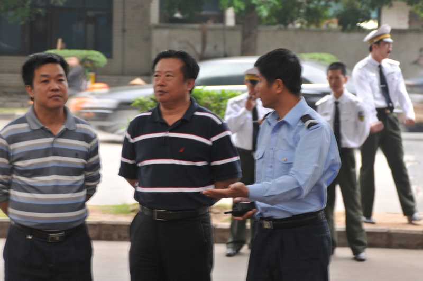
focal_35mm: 120
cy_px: 140
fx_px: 1408
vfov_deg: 11.4
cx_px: 212
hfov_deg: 17.1
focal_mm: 80
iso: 640
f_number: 4.5
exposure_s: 1/10
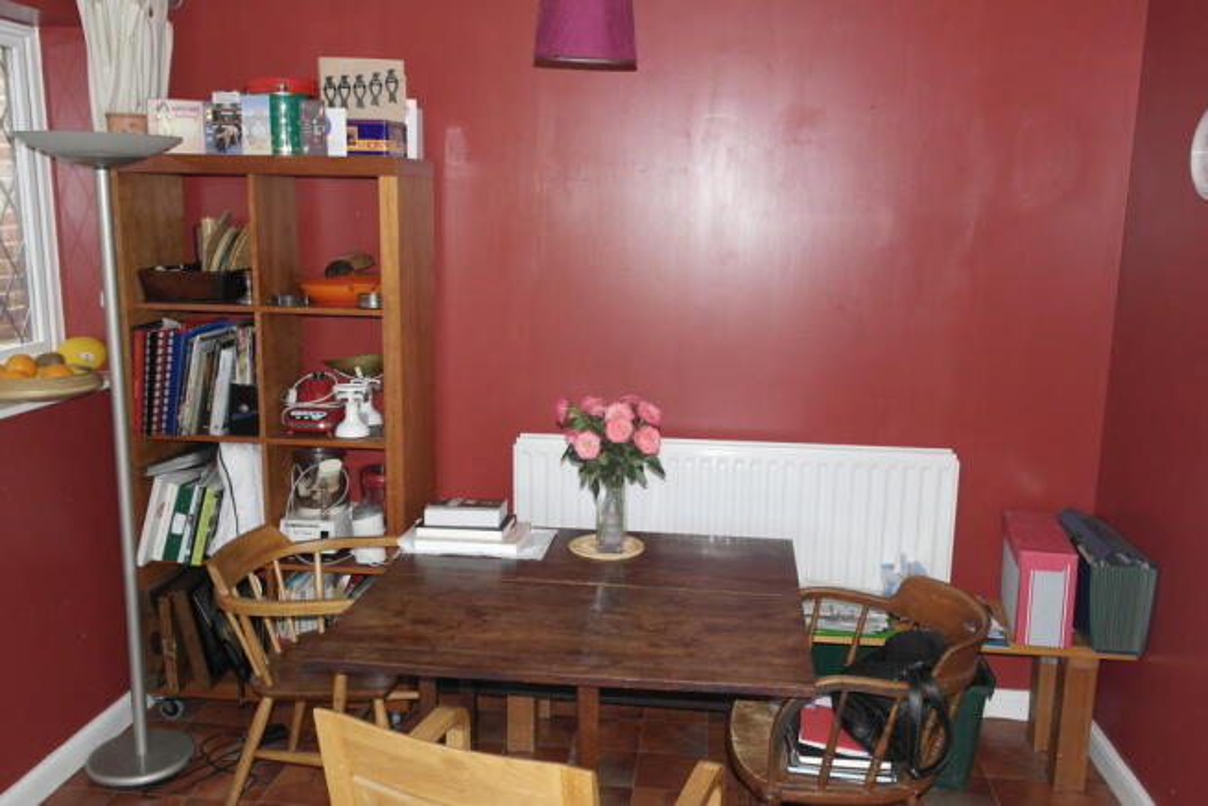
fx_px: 1007
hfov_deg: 61.9
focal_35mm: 30
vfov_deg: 43.6
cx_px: 604
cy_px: 403
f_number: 8
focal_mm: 20
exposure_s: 1/40
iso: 800
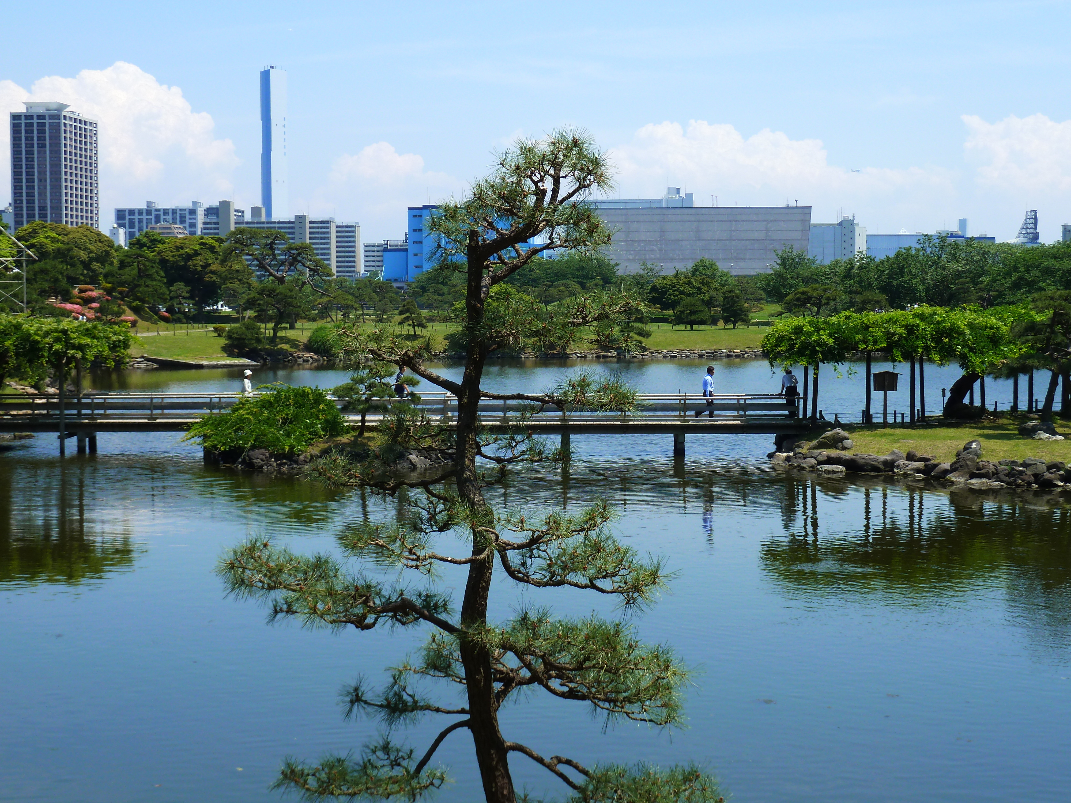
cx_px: 536
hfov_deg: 32.7
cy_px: 402
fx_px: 1825
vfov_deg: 24.8
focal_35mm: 59
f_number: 3.9
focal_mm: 9.7
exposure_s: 1/500
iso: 80
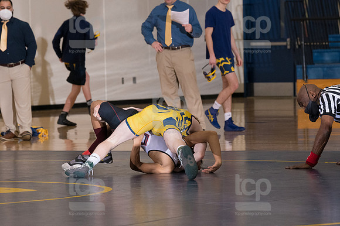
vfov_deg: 5.4
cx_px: 170
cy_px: 113
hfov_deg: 8.1
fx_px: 2407
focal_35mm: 255
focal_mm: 170
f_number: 5.6
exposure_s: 1/250
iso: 2000
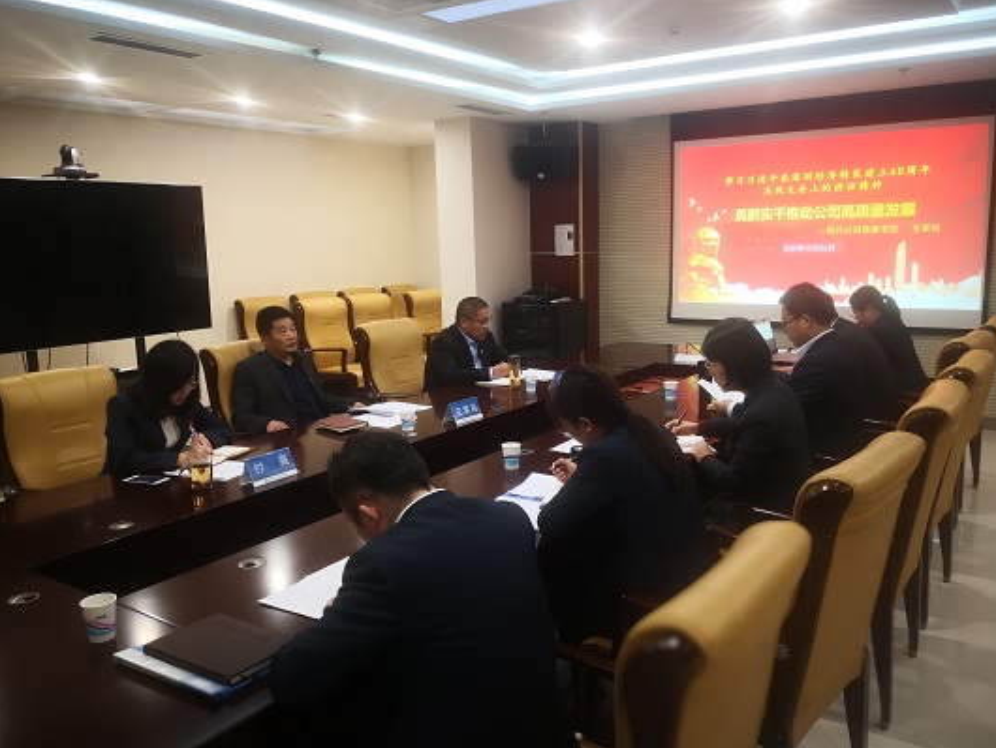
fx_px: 806
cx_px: 513
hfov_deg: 63.4
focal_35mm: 28
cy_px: 368
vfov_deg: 49.8
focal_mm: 3.95
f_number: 4
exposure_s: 1/33.3
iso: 160
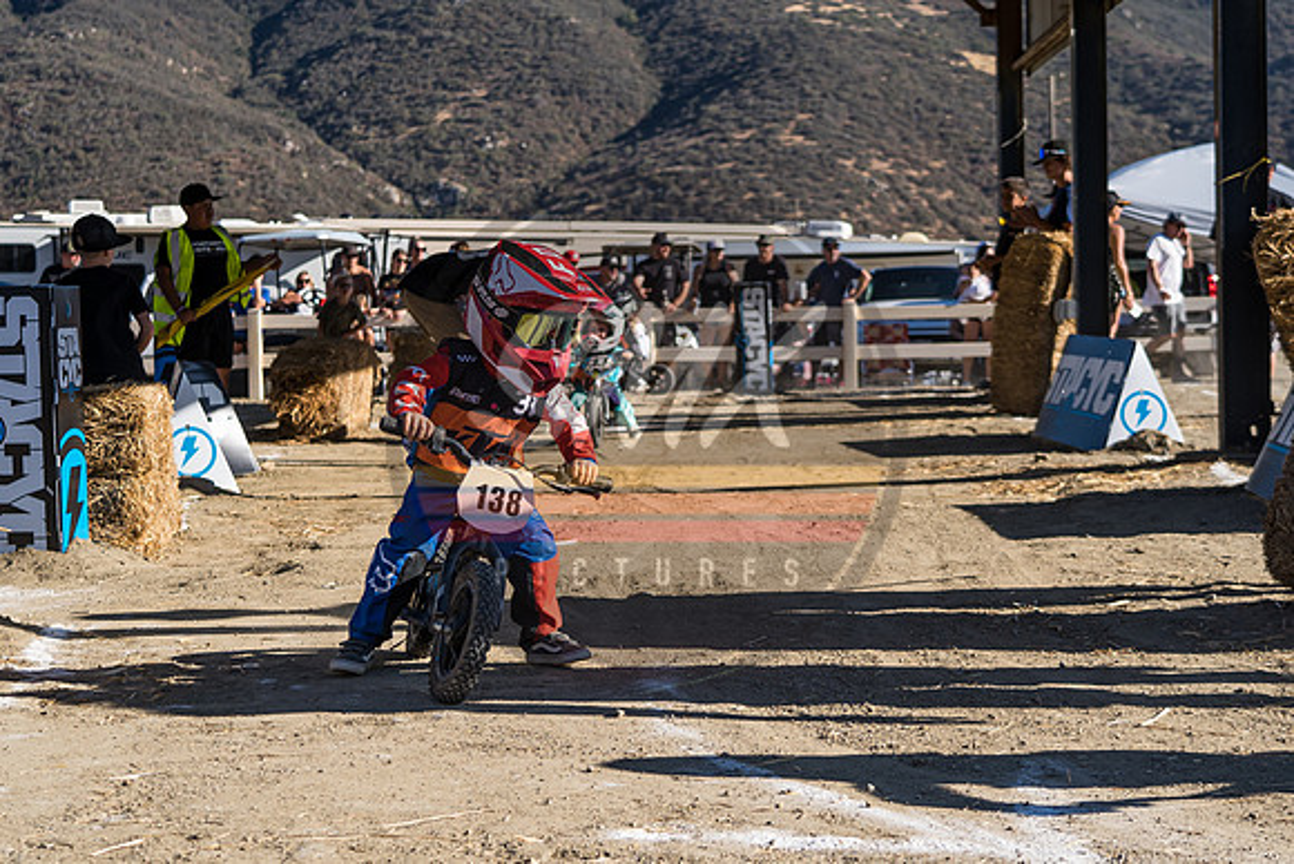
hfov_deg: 30.1
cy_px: 432
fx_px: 2409
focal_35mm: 67
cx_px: 647
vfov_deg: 20.3
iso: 200
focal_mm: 45
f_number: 4
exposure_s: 1/2000
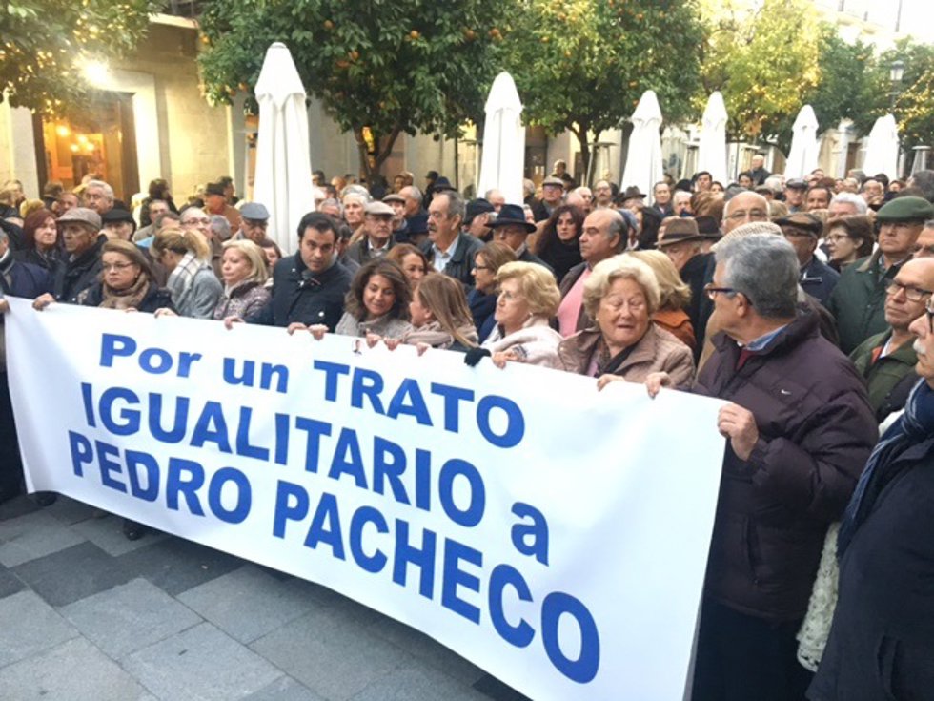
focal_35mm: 29
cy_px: 350
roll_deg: -1.3
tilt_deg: -12.1
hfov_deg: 61.7
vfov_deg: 48.2
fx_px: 782
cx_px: 467
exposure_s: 1/25
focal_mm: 4.15
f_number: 2.2
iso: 200
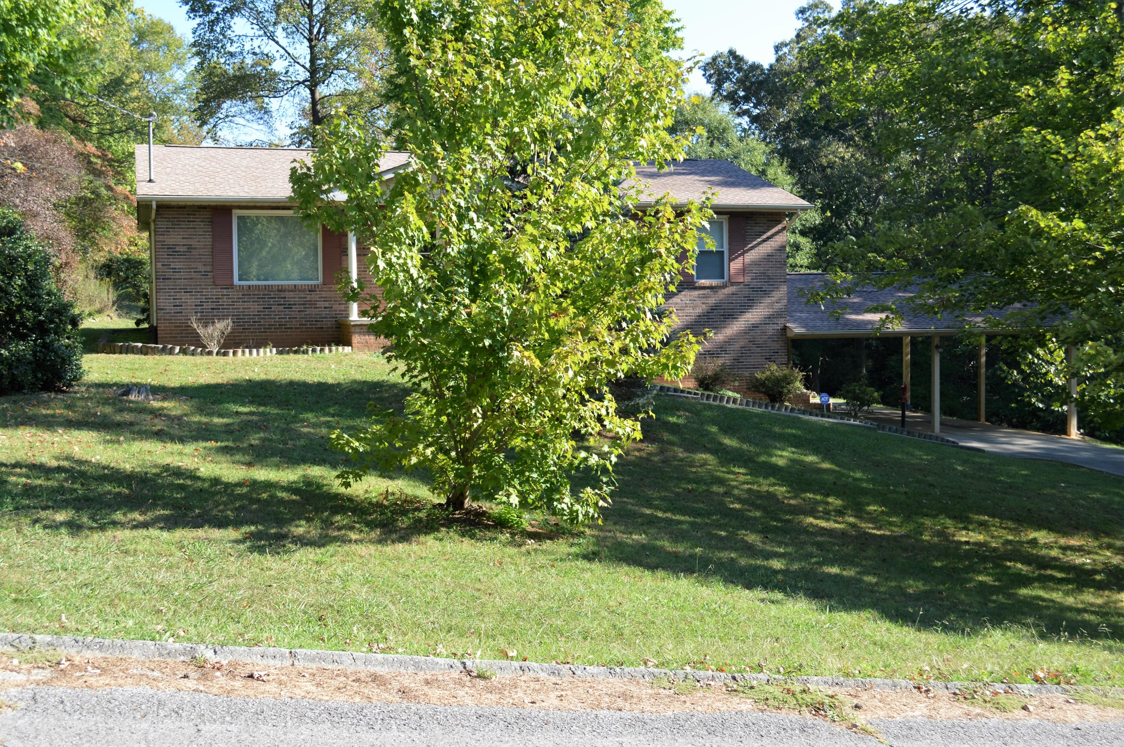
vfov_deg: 34.1
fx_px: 1216
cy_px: 374
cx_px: 562
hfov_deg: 49.6
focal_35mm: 39
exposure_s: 1/125
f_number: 5.6
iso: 125
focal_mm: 26
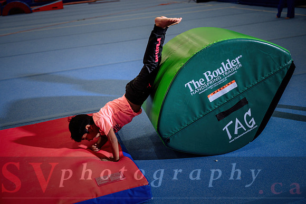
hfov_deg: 45.4
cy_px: 102
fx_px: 366
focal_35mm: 43
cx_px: 153
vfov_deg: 31.2
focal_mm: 43
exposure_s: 1/320
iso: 800
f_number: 3.5
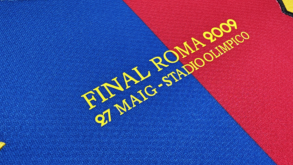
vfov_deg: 41.4
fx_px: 218
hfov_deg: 67.9
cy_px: 68
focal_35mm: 28
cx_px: 151
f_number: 2.2
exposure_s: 1/50
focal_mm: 2.59
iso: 151
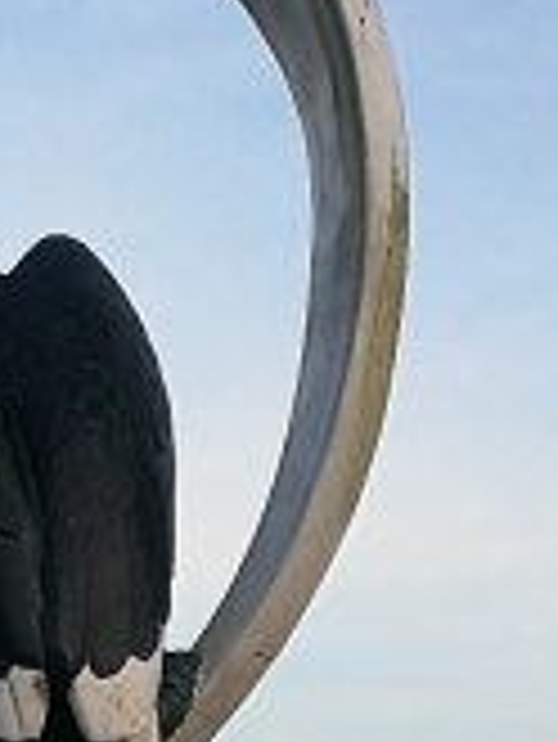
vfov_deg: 11.5
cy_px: 1059
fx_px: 3542
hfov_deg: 8.9
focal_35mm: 165
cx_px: -162
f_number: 2.2
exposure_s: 1/410
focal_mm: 3.95
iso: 50
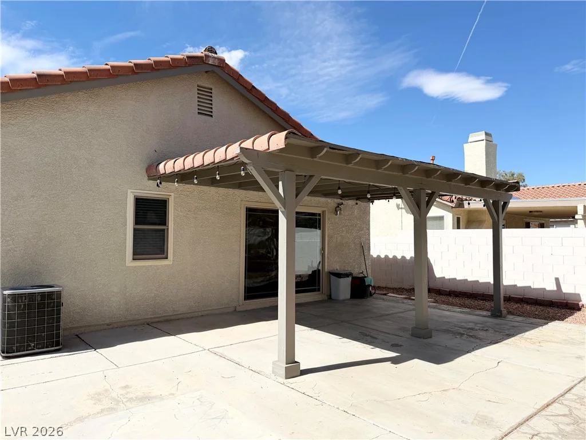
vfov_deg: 56.8
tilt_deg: +2.1
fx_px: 406
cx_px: 293
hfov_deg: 71.6
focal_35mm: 24
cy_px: 220
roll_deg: -1.7
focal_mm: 6.76
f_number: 1.78
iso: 80
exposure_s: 1/6173
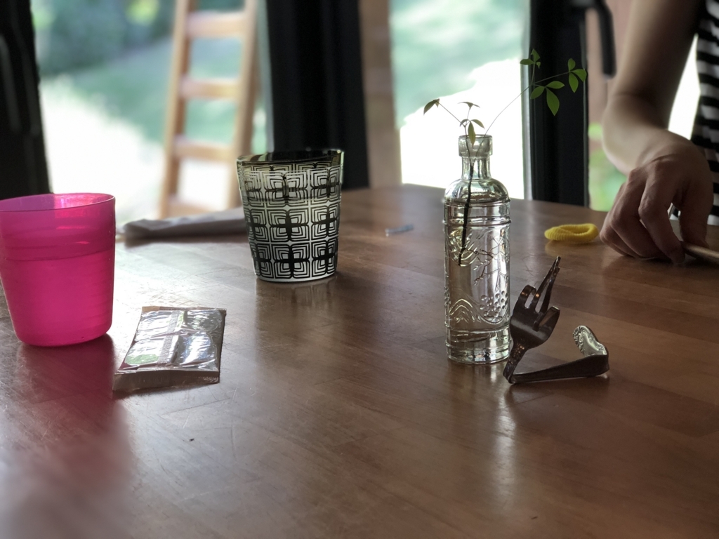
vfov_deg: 25.7
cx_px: 360
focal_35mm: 57
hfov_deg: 33.8
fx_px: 1184
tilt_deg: -12.8
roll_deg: +2.7
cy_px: 270
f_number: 2.8
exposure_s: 1/60
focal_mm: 6.6
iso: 64
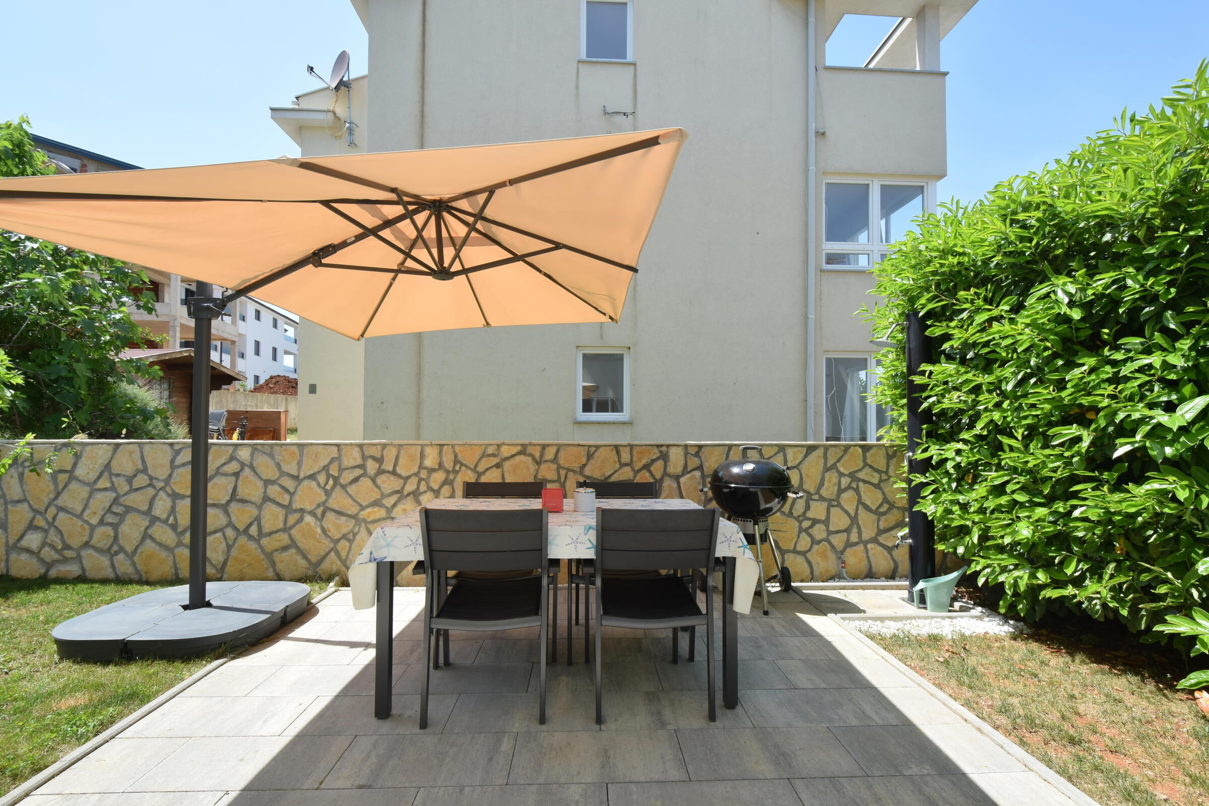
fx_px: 504
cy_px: 403
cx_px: 604
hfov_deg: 100.4
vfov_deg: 77.3
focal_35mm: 15
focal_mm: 10
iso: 200
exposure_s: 1/250
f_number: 8
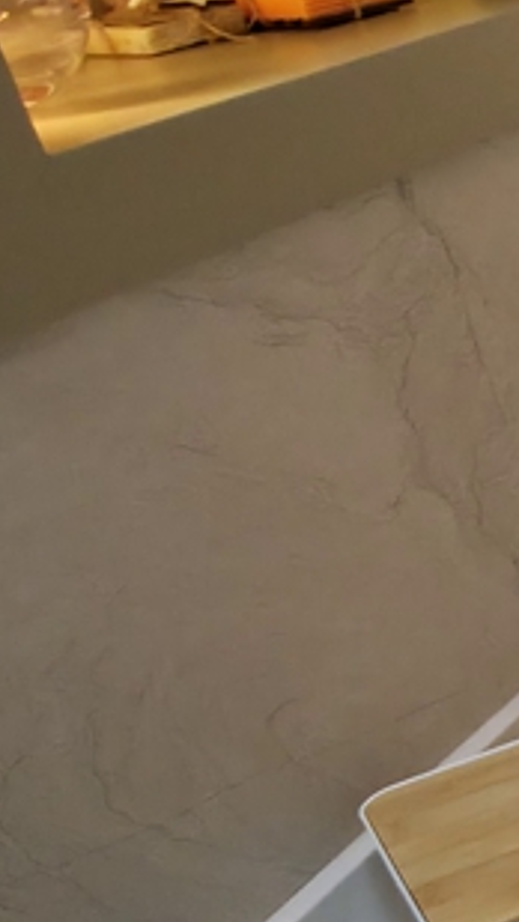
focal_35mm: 66
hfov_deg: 11.1
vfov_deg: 31.8
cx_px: 1572
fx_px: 1613
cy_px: 552
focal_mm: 2.2
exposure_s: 1/50
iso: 80
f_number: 1.9
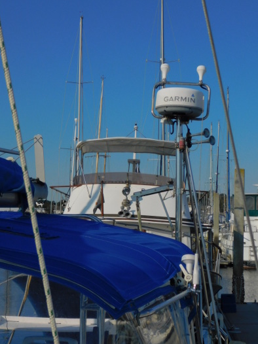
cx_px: 116
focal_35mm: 81
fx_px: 806
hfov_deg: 18.2
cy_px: 186
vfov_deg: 24.1
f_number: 8.6
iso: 125
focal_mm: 12.6
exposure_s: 1/640
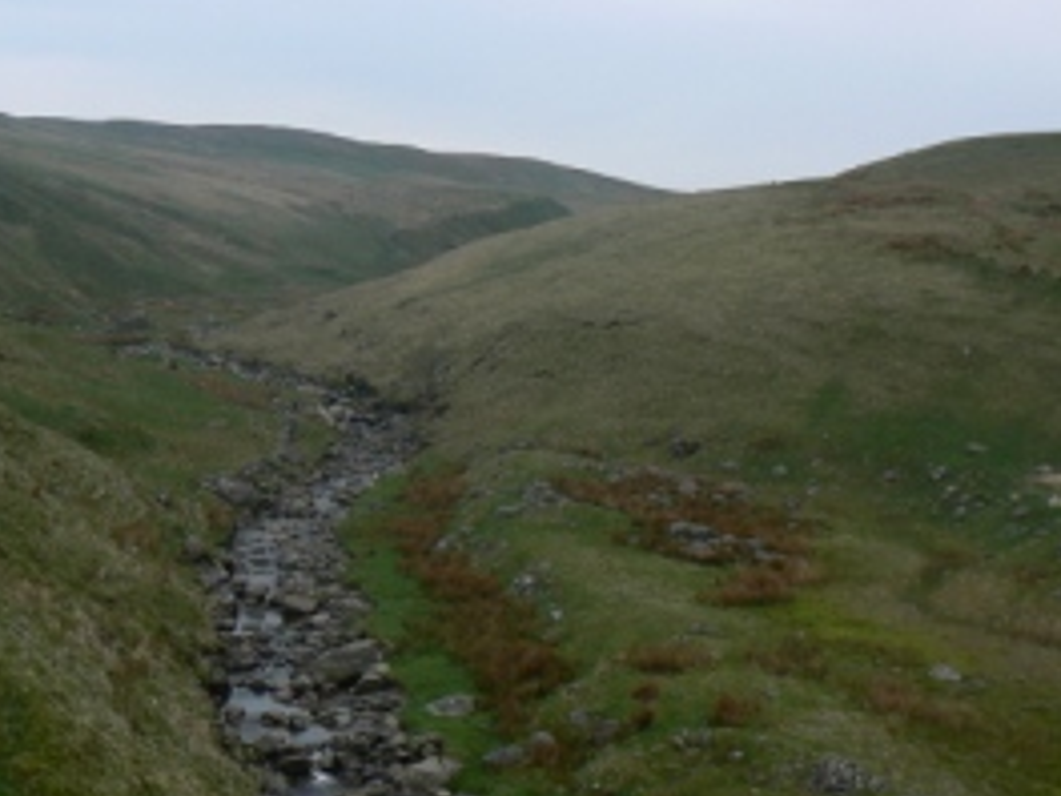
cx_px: 338
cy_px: 494
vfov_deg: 24.8
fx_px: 1808
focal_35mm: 59
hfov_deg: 32.4
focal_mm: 6
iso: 80
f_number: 5.6
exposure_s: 1/250
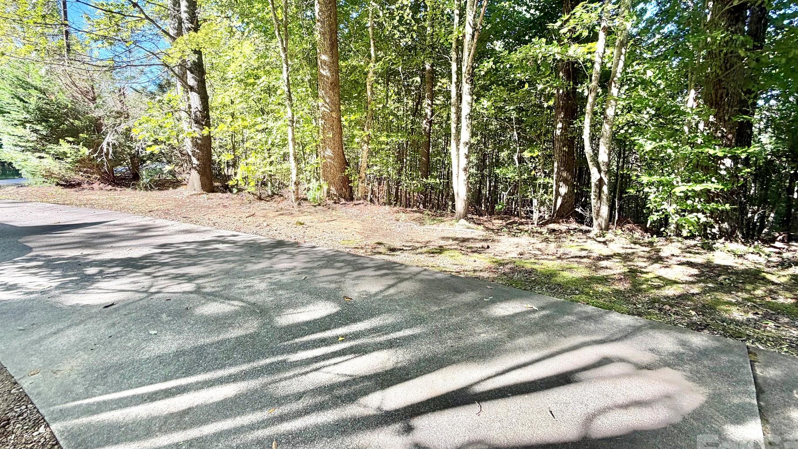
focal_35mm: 17
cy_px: 186
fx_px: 360
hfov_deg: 95.9
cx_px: 391
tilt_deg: -8.4
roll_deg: -0.8
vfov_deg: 63.5
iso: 40
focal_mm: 2.22
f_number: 2.2
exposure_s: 1/169
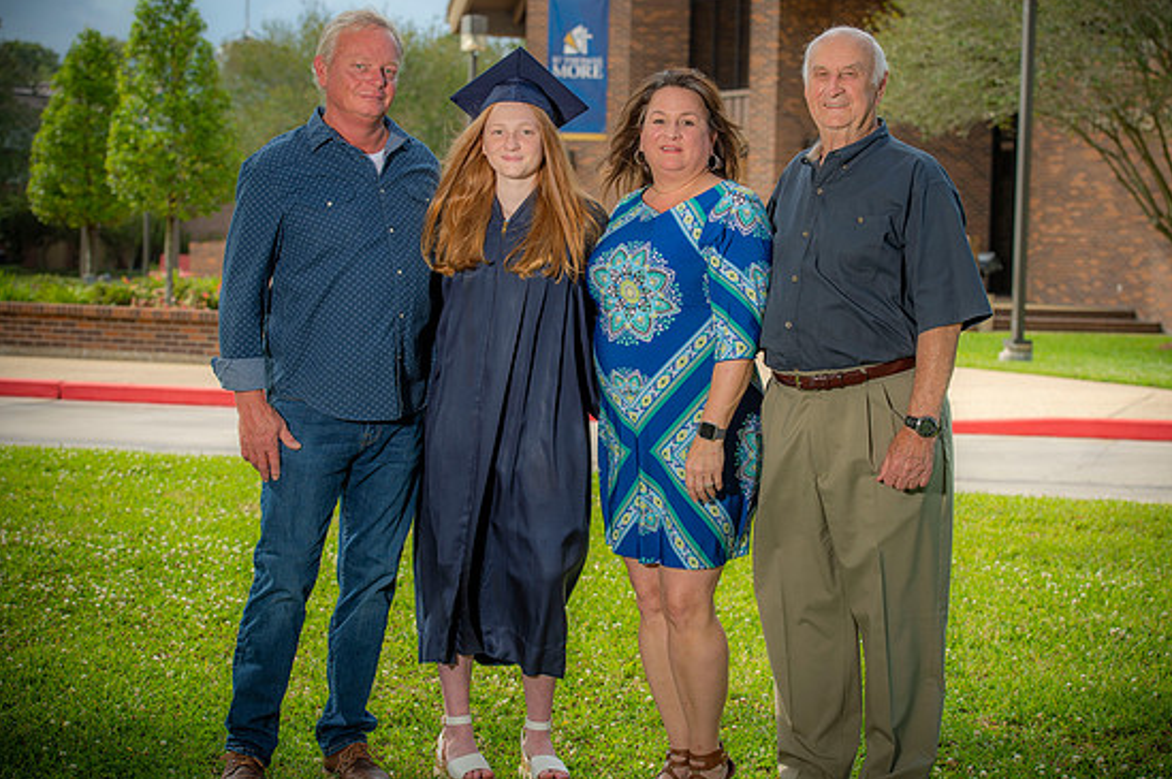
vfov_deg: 18.4
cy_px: 371
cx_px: 617
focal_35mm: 74
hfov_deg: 27.4
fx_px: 2407
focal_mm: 70
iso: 80
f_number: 5.6
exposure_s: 1/250
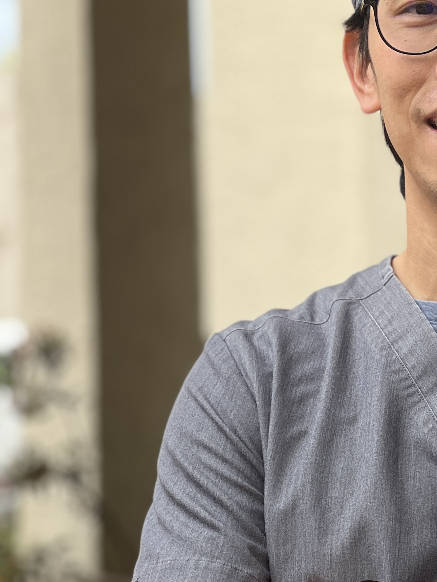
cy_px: 149
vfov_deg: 11.3
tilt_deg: +3.7
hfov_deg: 8.4
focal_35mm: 175
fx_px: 2945
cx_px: 474
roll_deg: +1.8
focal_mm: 9
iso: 32
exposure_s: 1/121
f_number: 2.8
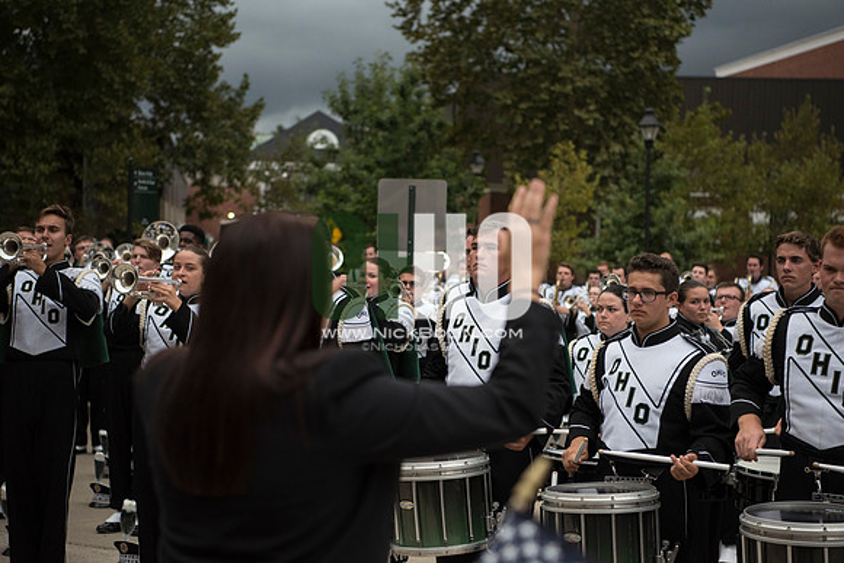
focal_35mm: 70
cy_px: 282
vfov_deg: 19.5
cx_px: 422
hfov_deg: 28.8
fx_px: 1641
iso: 1600
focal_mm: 70
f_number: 3.5
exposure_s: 1/3200
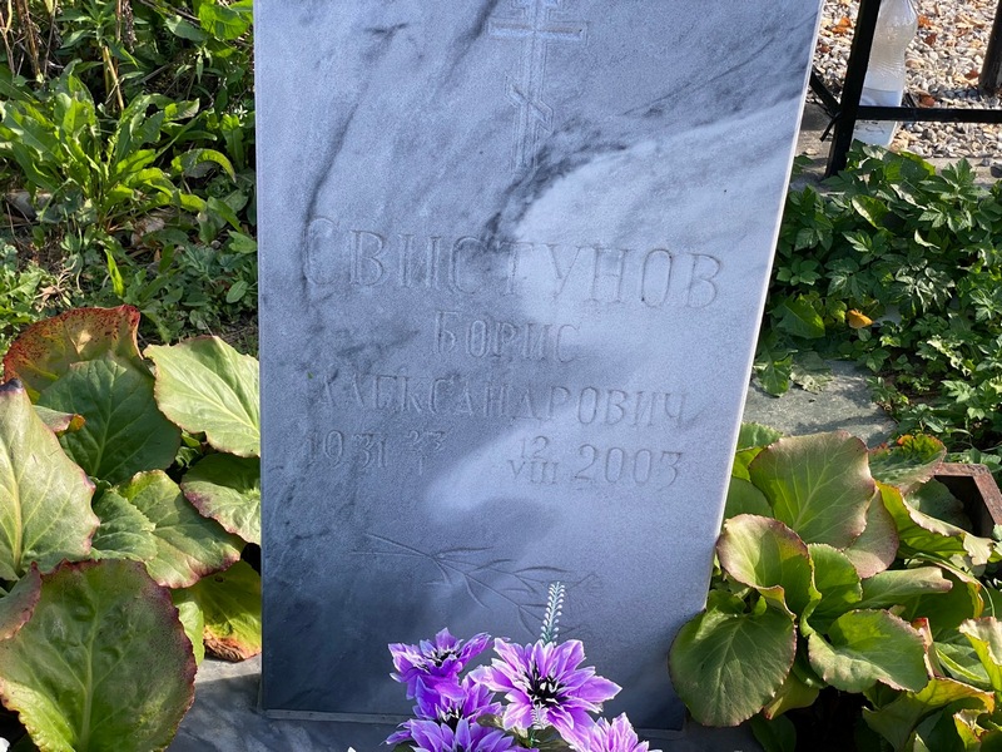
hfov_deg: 36.8
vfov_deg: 28.0
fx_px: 1505
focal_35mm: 52
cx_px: 501
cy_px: 376
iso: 20
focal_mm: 6
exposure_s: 1/340
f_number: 2
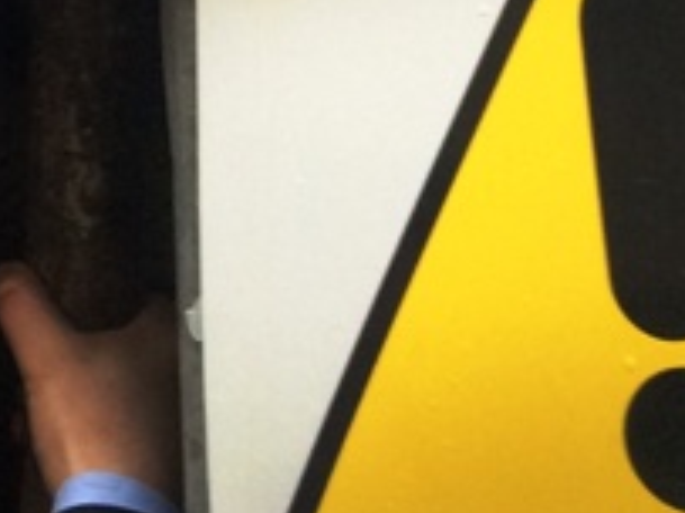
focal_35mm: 104
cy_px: -226
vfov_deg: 13.5
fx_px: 2057
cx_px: -314
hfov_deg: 17.2
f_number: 2.4
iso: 64
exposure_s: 1/24
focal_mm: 3.3
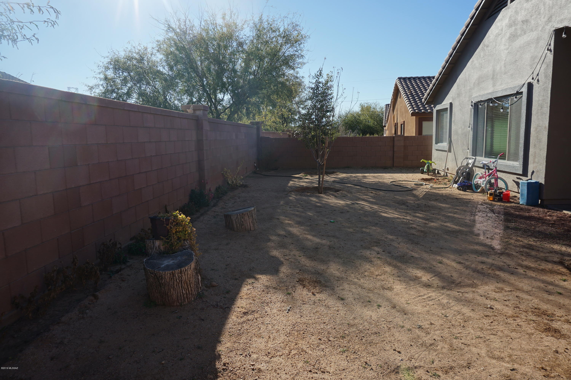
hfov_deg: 73.8
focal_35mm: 24
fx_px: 380
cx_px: 286
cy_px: 190
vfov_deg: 53.0
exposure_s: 1/160
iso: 100
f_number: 9
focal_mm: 16
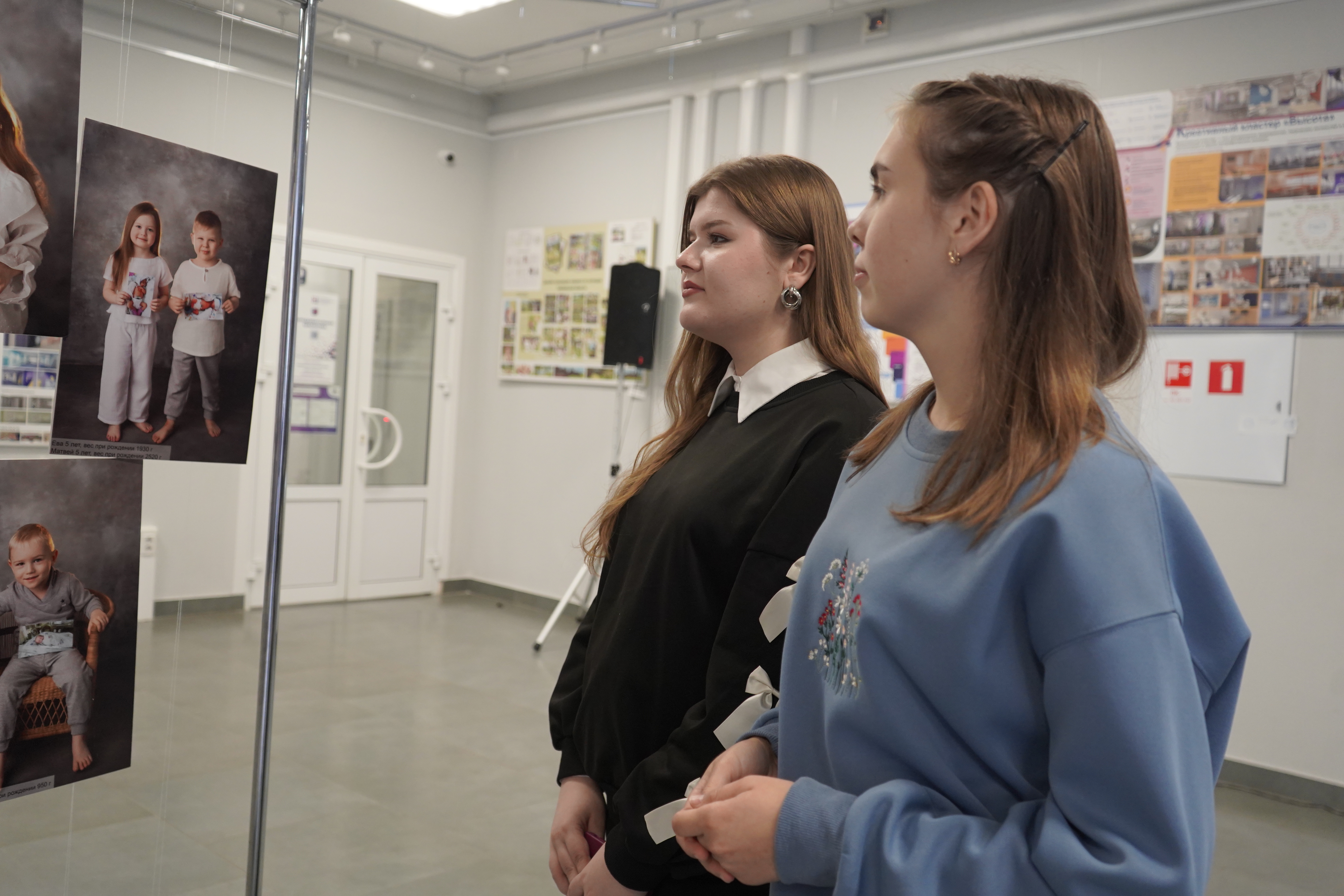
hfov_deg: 60.3
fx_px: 1157
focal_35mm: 31
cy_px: 448
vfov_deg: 42.3
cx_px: 672
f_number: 4
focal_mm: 31
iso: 2000
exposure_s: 1/160
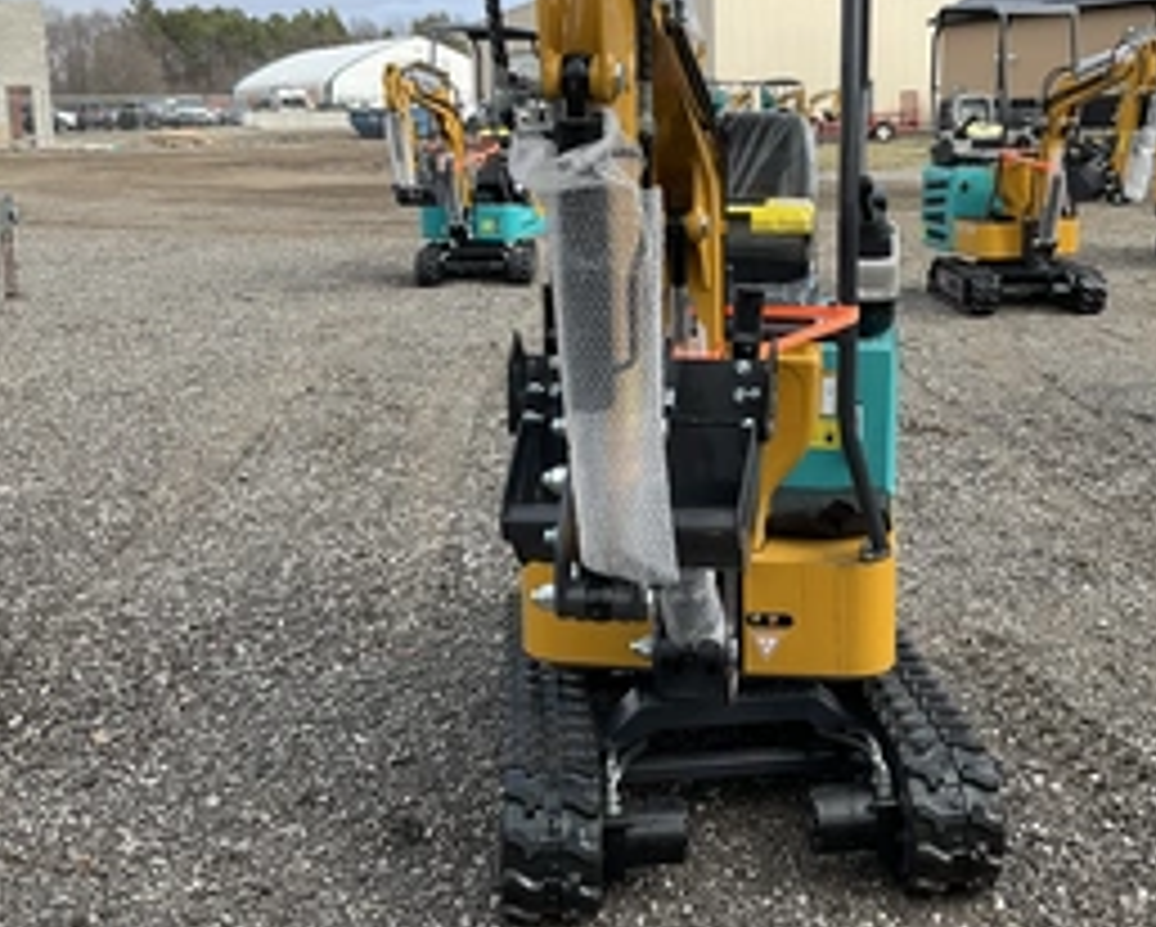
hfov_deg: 41.7
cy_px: 342
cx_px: 715
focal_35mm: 44
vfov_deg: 34.0
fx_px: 1507
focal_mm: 3
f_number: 1.8
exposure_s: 1/1195
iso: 25
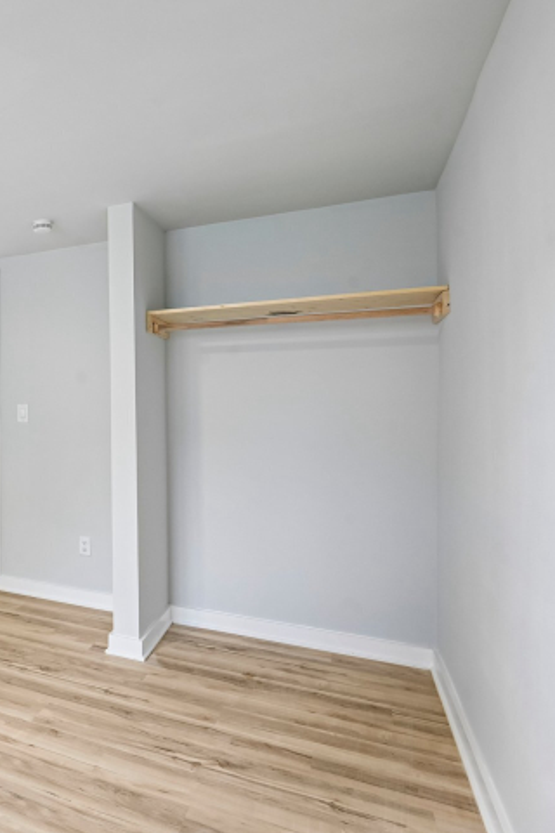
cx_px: -47
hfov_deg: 41.5
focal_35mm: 25
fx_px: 578
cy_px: 401
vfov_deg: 71.5
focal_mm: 16
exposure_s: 1/15
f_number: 8
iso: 400
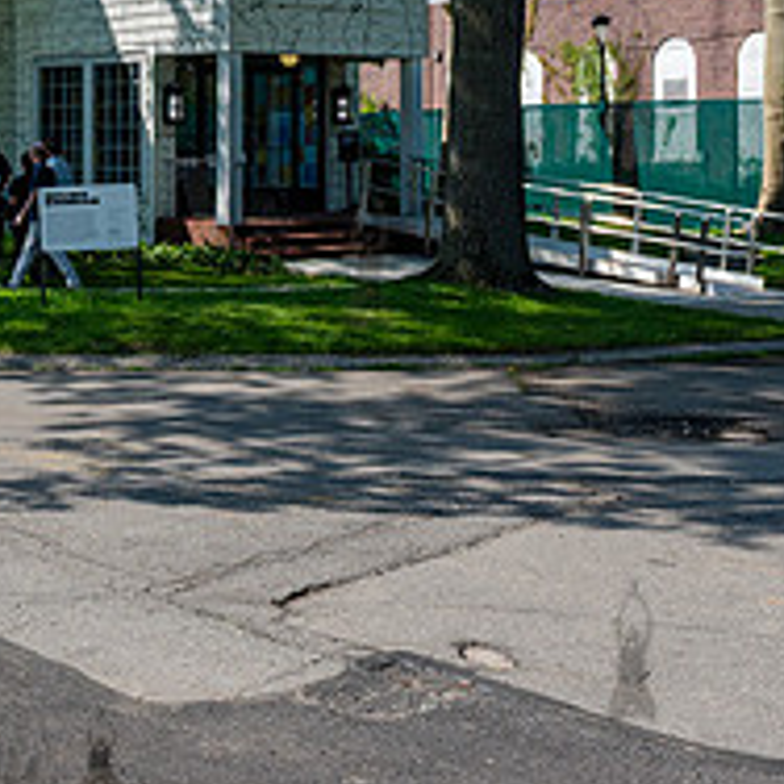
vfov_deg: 24.9
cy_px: 137
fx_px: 1742
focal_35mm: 68
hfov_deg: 23.8
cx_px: -68
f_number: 7.1
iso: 200
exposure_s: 1/320
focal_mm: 24
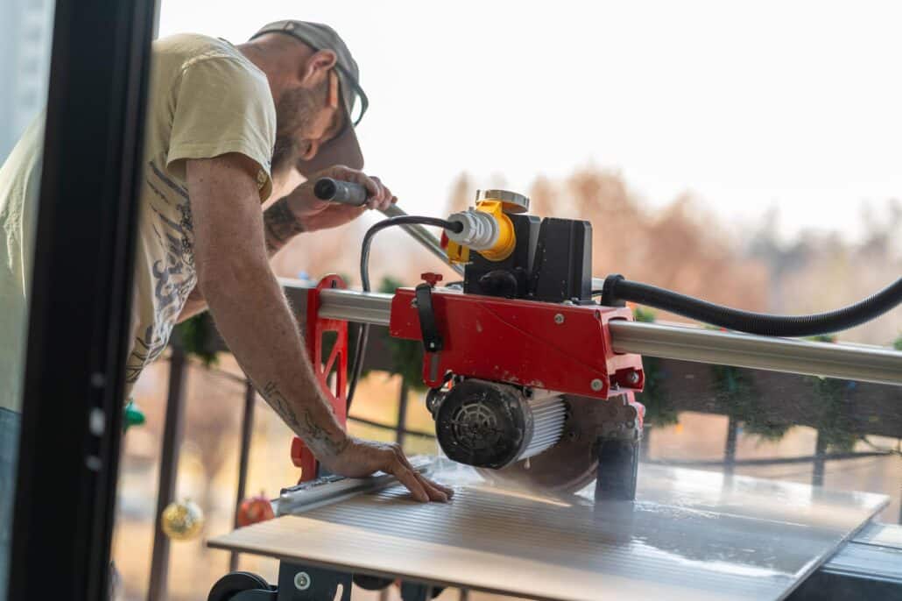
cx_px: 451
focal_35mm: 75
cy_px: 300
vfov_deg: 18.2
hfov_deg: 27.0
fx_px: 1878
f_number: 1.8
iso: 800
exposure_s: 1/125
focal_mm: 75
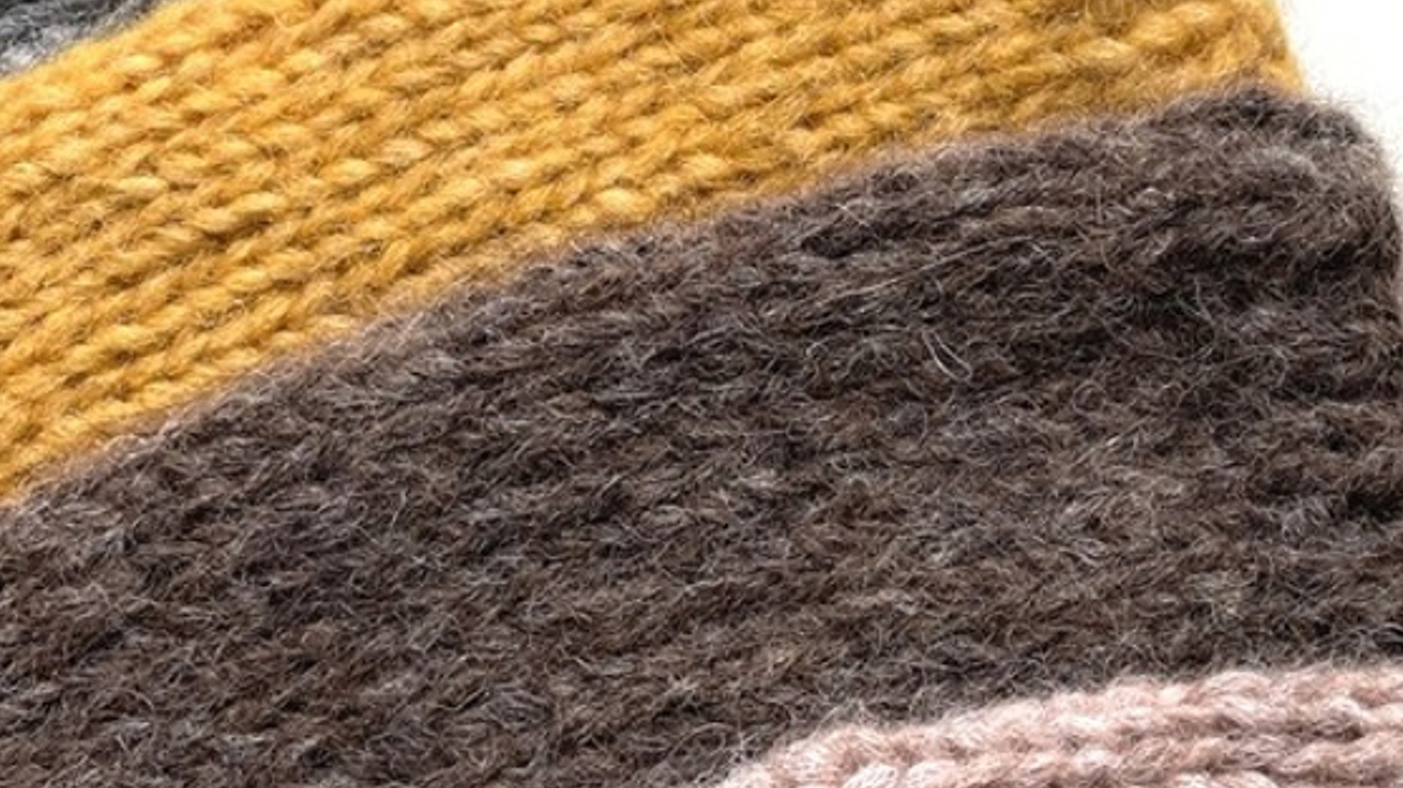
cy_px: 531
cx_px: 872
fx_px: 2269
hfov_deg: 34.2
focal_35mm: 61
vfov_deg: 19.6
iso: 64
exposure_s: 1/121
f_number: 1.6
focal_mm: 4.2
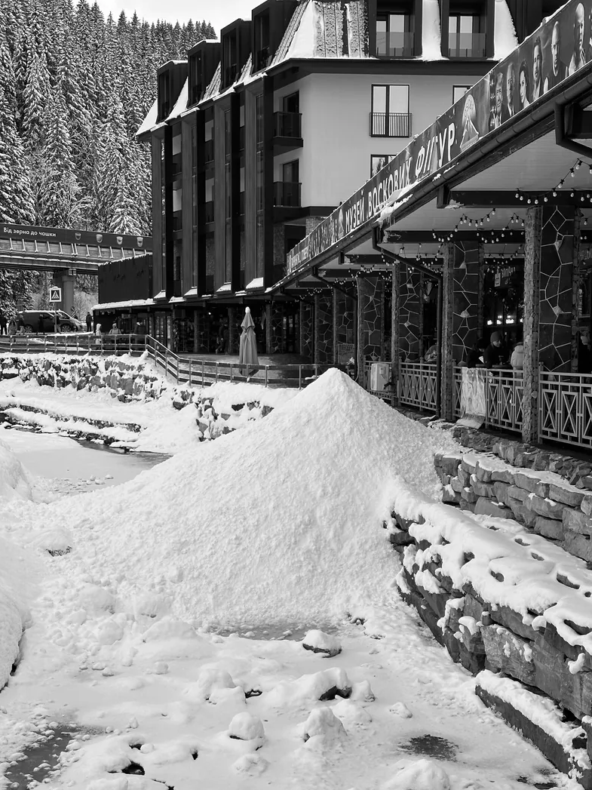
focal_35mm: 55
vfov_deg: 34.9
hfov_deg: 26.6
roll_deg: +0.0
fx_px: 1254
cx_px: 307
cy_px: 443
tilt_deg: -5.3
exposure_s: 1/843
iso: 64
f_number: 1.78
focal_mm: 6.86
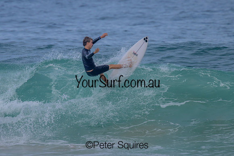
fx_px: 7000
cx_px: 80
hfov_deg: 1.9
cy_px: 68
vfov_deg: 1.3
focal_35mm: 1077
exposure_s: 1/2000
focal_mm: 800
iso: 640
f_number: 11
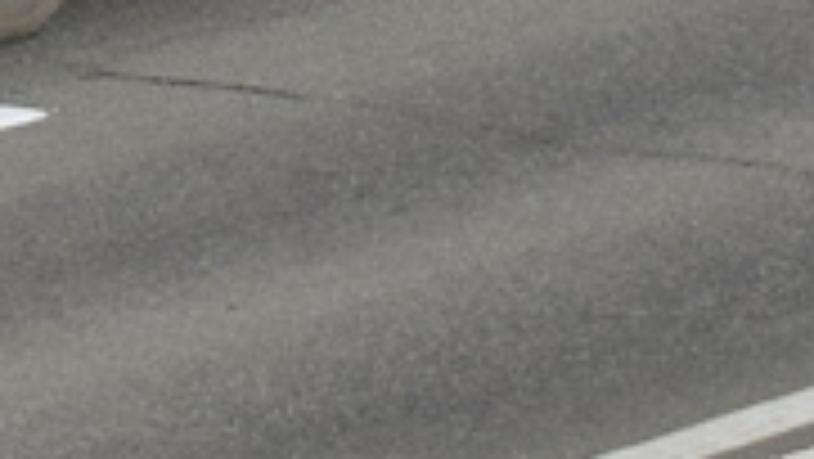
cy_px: -1076
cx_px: -418
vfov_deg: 2.1
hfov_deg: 3.7
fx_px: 12383
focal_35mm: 573
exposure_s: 1/1250
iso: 200
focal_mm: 55
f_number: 7.1
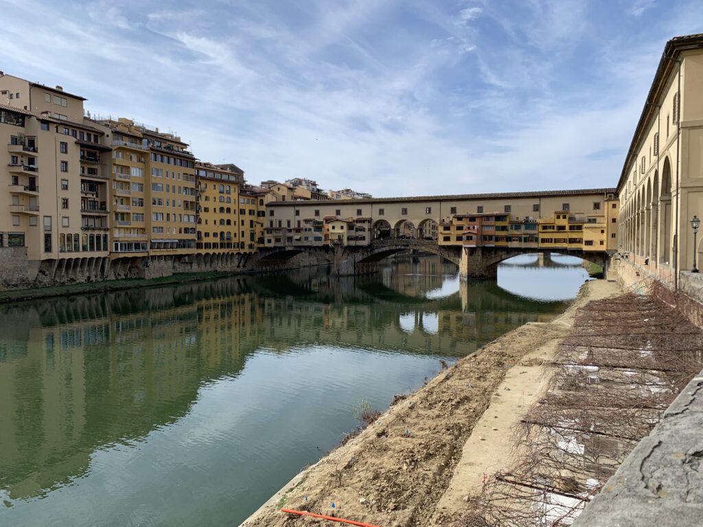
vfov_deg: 53.1
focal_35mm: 26
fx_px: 528
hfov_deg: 67.3
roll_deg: +0.6
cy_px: 264
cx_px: 352
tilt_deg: -2.7
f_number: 1.8
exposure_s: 1/2421
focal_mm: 4.25
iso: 25
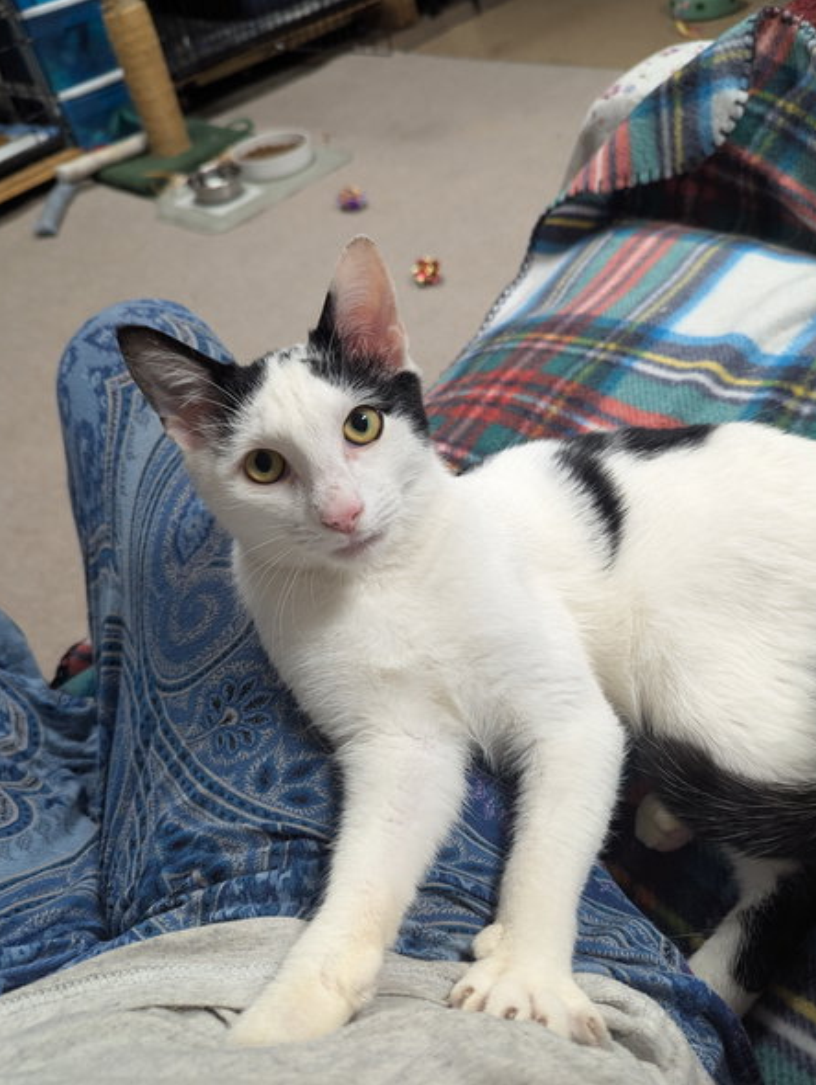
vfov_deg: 65.3
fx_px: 847
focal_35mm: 27
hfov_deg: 51.4
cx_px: 443
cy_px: 550
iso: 409
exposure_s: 1/60
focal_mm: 6.81
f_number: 1.85
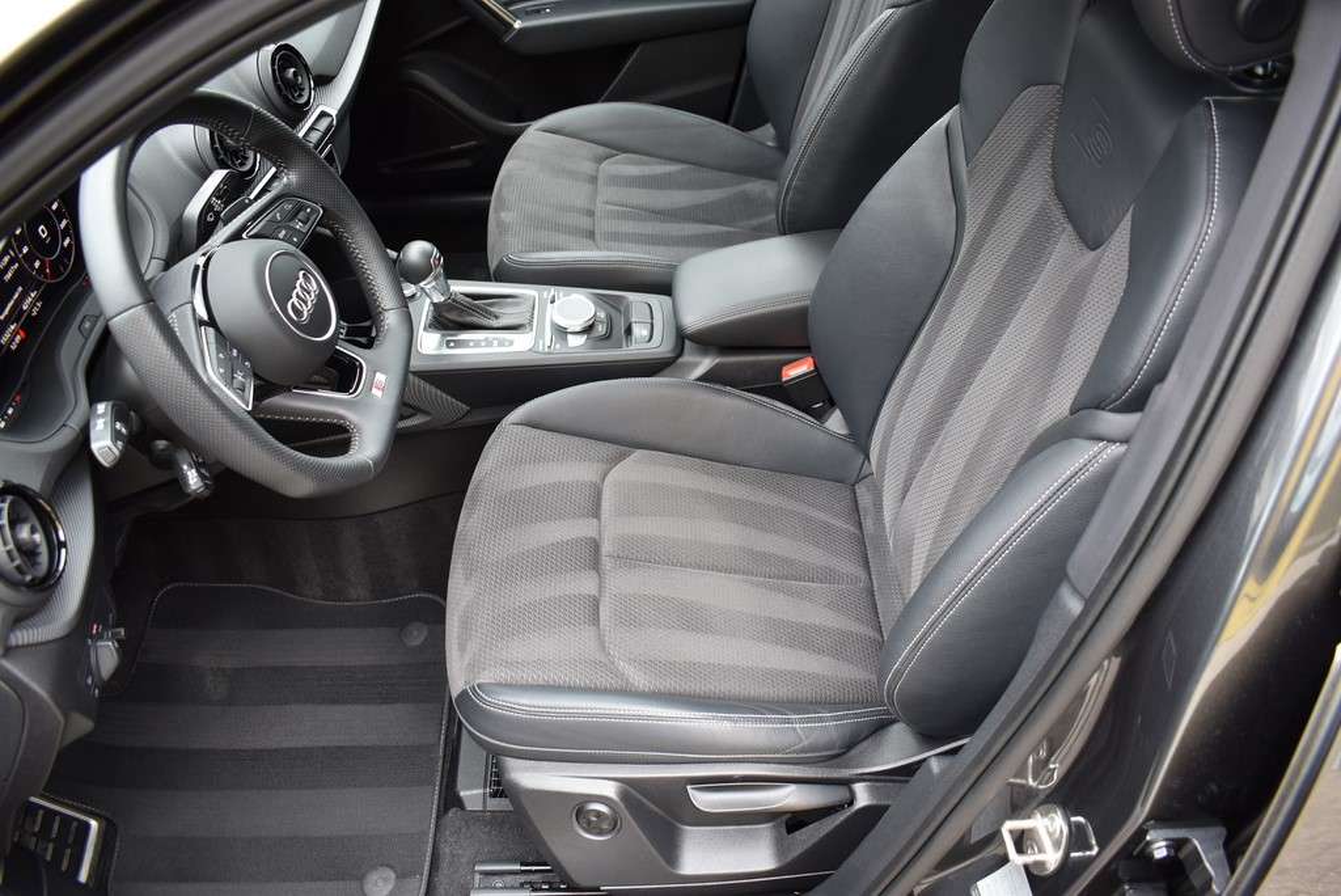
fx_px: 1006
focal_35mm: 27
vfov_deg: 48.0
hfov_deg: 67.4
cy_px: 448
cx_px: 670
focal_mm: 18
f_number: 4
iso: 400
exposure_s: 1/60
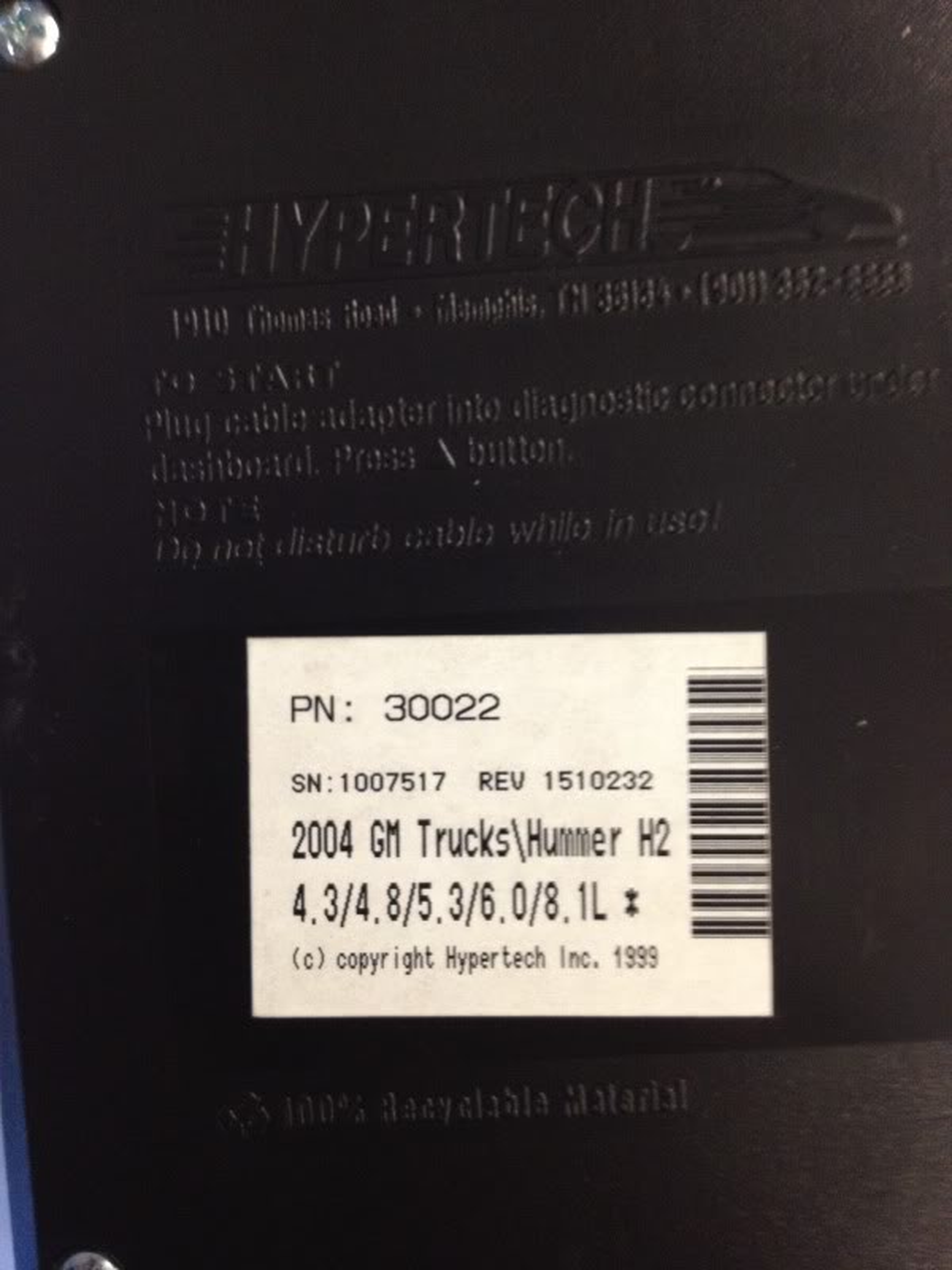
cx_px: 476
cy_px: 635
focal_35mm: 35
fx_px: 1283
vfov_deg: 52.6
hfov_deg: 40.7
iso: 250
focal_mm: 4.3
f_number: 2.4
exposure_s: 1/20
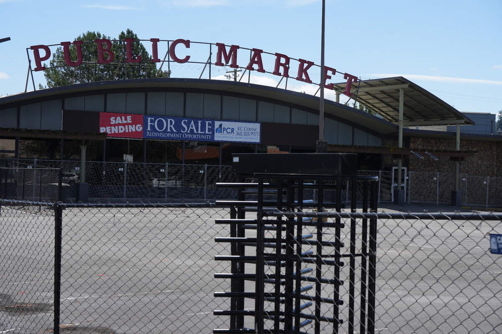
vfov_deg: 19.5
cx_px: 251
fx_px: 976
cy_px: 167
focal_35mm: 70
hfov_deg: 28.8
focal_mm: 70
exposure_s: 1/320
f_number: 8
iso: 100
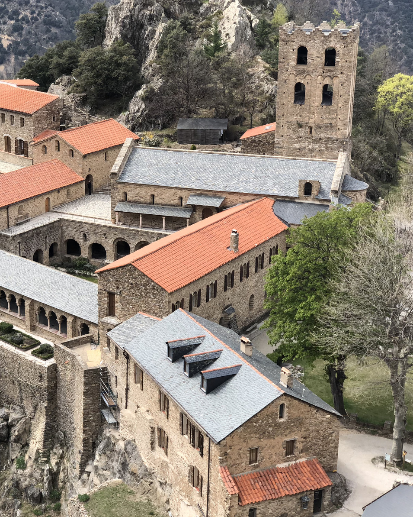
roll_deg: +0.5
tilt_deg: -17.2
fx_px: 1039
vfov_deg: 27.9
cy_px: 258
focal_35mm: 68
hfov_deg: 22.4
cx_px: 134
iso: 16
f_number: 2.4
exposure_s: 1/264
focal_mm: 6
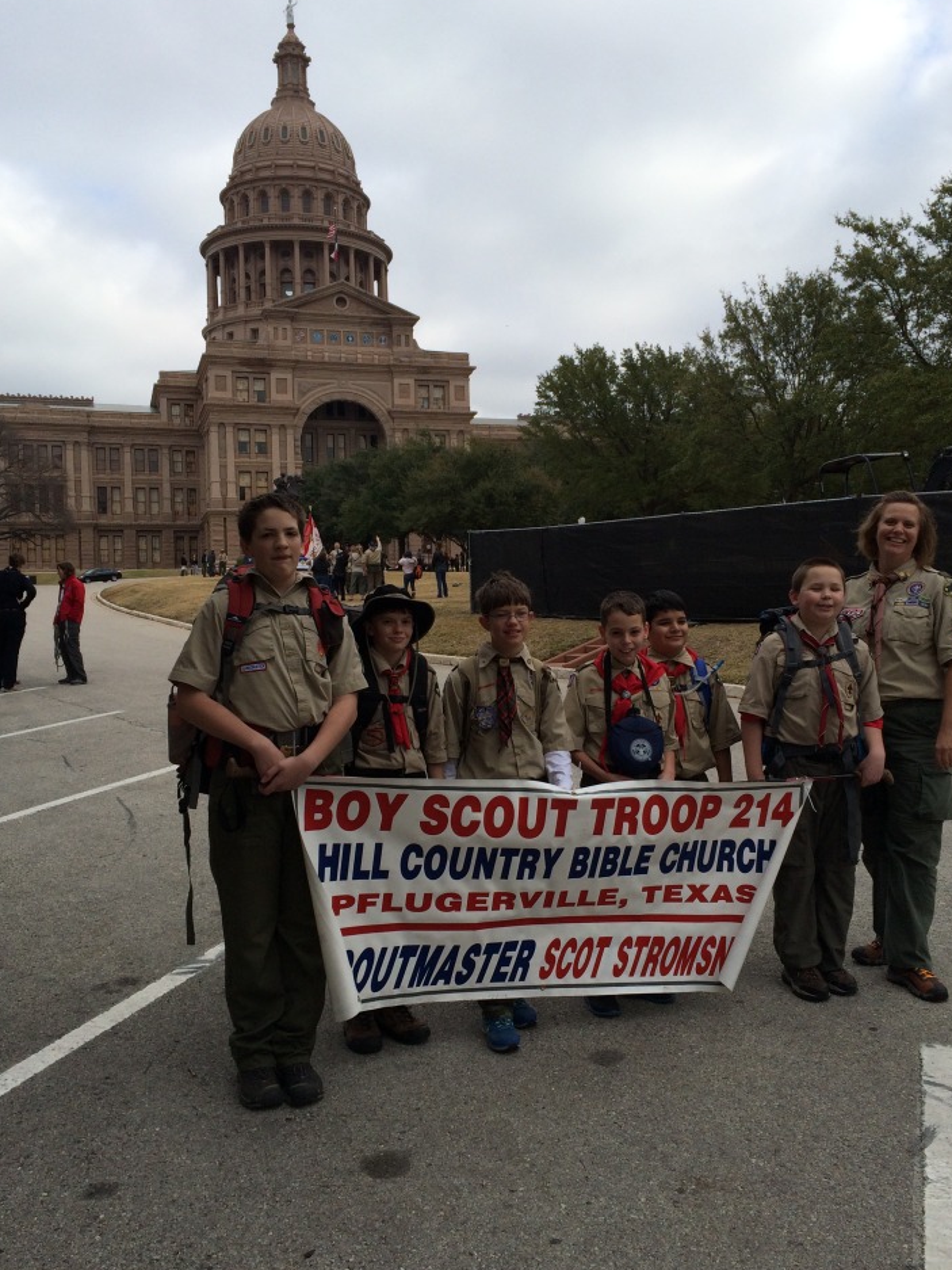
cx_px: 493
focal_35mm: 33
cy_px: 659
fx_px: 1210
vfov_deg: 55.3
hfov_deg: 42.9
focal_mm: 4.15
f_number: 2.2
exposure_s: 1/1580
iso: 32
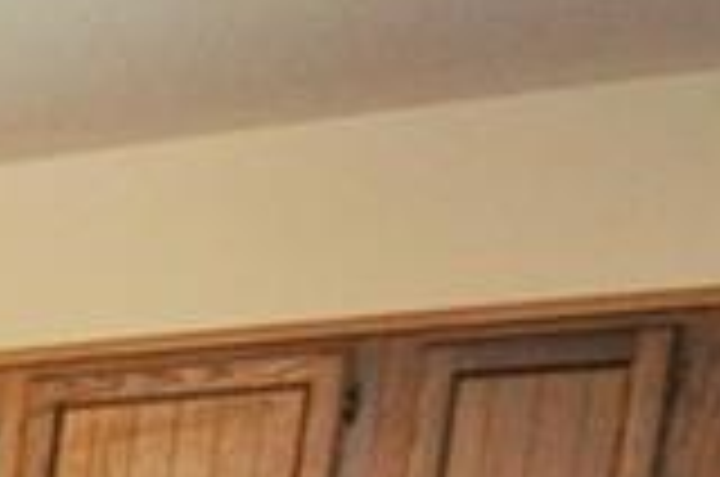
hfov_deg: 11.6
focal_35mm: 96
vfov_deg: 11.8
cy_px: 1118
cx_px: -1422
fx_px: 1916
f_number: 4
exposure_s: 1/60
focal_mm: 10
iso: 800
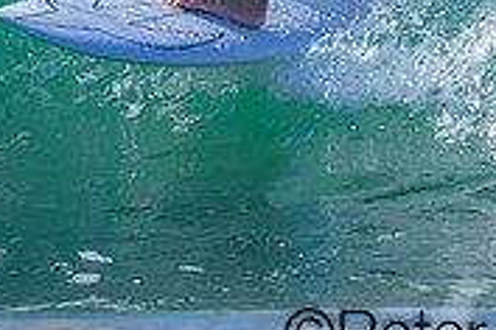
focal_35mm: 3392
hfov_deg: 0.6
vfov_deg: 0.4
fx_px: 46731
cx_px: 677
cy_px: -254
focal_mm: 800
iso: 250
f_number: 6.3
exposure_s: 1/2000
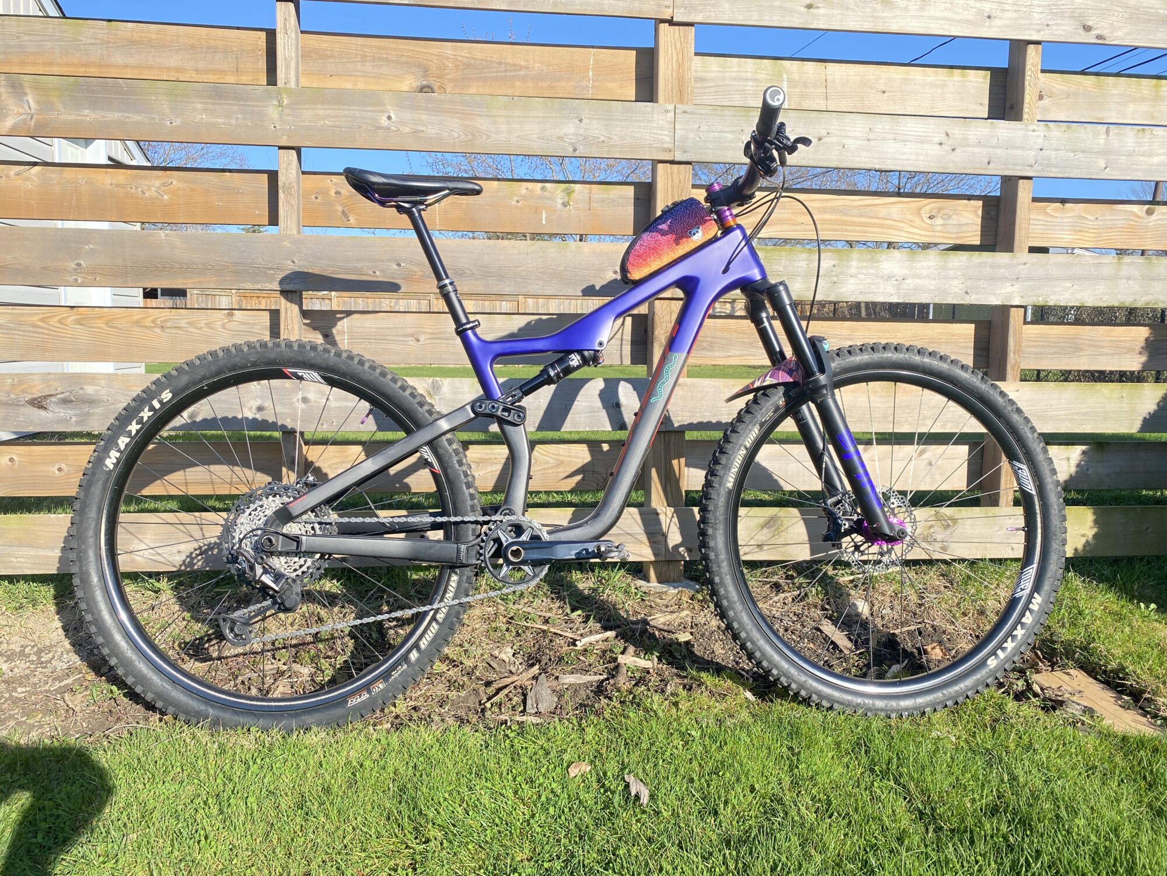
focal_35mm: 26
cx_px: 584
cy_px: 438
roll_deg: -1.1
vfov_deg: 53.1
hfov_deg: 67.3
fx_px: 877
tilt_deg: -6.4
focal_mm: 4.25
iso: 32
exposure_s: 1/1124
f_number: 1.8
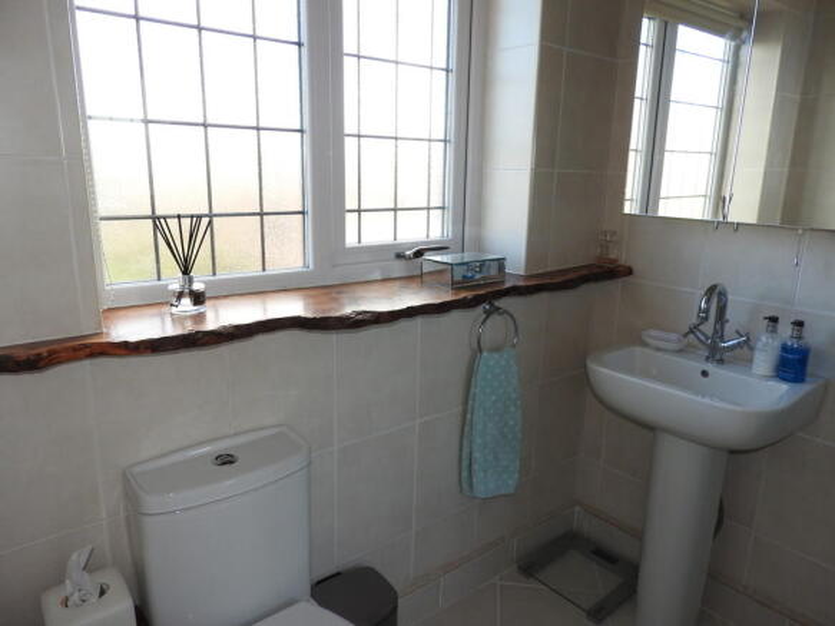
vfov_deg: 56.8
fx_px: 579
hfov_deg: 71.6
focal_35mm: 24
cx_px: 418
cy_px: 313
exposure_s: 1/40
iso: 100
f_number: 3.3
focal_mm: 4.3
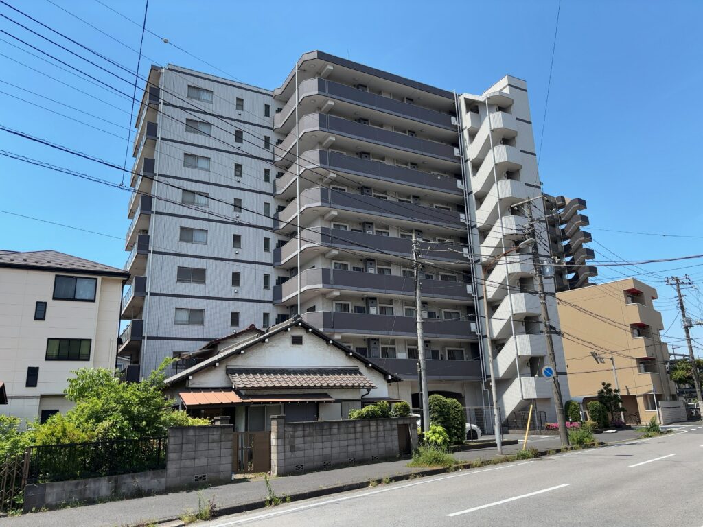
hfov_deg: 67.3
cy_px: 264
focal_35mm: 26
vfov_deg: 53.1
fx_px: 528
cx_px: 352
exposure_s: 1/2151
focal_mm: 5.96
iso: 50
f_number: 1.6
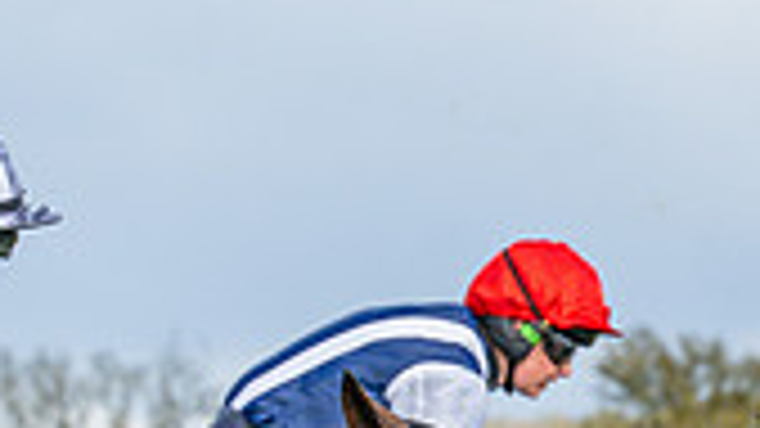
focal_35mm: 293
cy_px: 910
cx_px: -254
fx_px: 5904
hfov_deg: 7.3
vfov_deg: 4.1
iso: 400
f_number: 4.5
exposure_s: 1/1600
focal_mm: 70
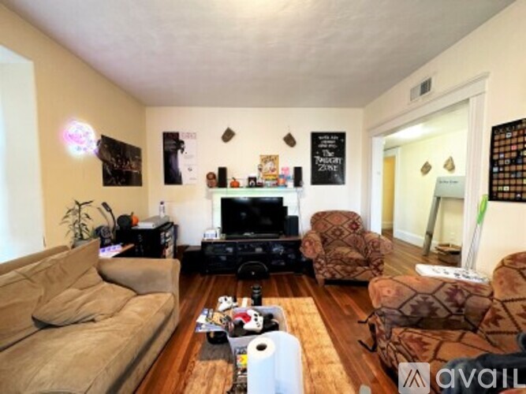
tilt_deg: -3.3
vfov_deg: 85.7
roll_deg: -0.1
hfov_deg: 102.1
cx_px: 263
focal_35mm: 14
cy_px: 197
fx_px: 213
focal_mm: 2.22
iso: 400
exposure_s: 1/60
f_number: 2.2
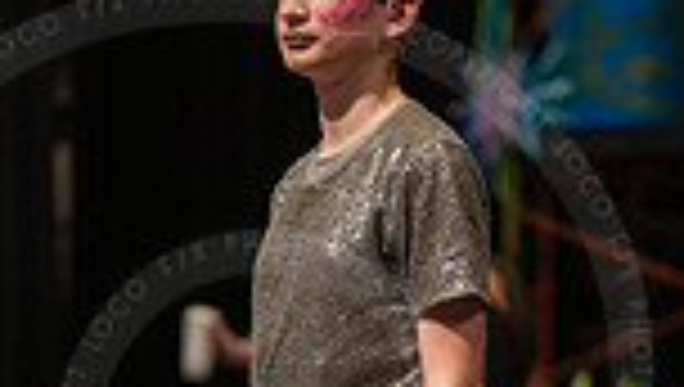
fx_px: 2815
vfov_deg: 7.8
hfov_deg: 13.9
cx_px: 342
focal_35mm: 155
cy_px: 526
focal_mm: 50
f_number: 1.2
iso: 640
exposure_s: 1/250
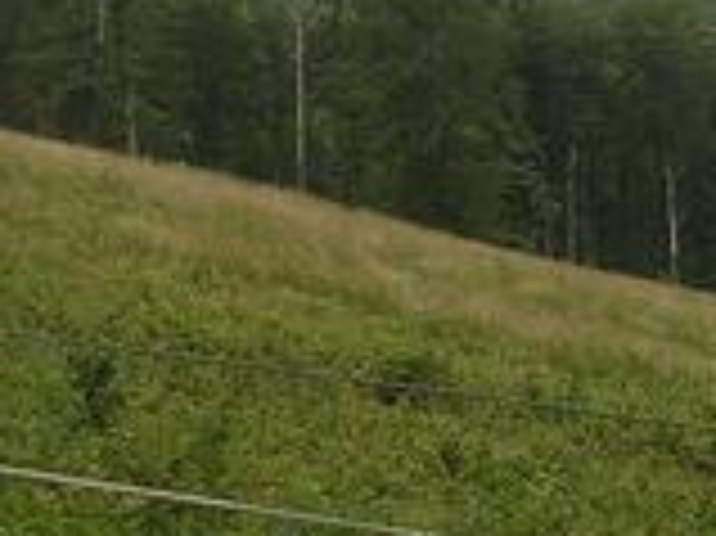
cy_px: 95
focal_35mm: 213
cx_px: 968
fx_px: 4402
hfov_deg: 9.1
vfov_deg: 7.0
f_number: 3.2
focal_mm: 8
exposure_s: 1/209
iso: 100
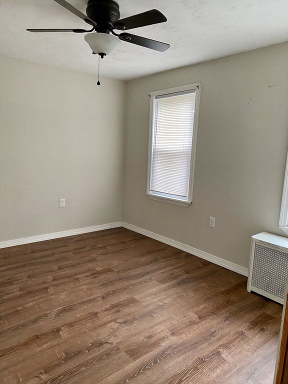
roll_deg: -3.2
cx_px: 144
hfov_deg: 53.1
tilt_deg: -7.3
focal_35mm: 26
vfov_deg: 67.3
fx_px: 288
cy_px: 192
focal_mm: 4.25
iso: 400
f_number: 1.8
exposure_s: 1/60
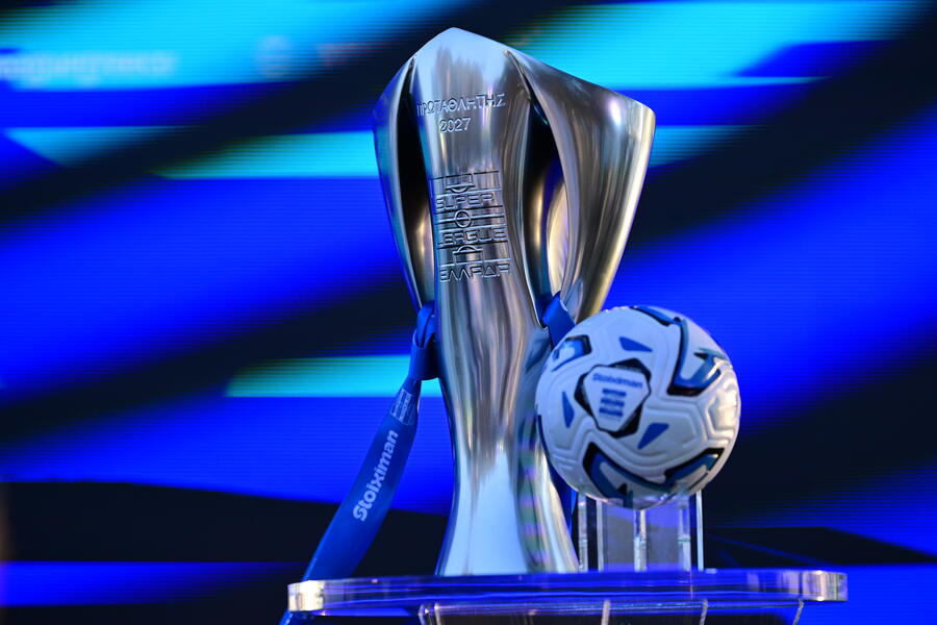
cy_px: 312
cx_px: 468
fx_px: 3513
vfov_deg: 10.2
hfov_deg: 15.2
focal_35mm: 135
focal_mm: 135
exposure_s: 1/13000
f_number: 1.8
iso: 1000
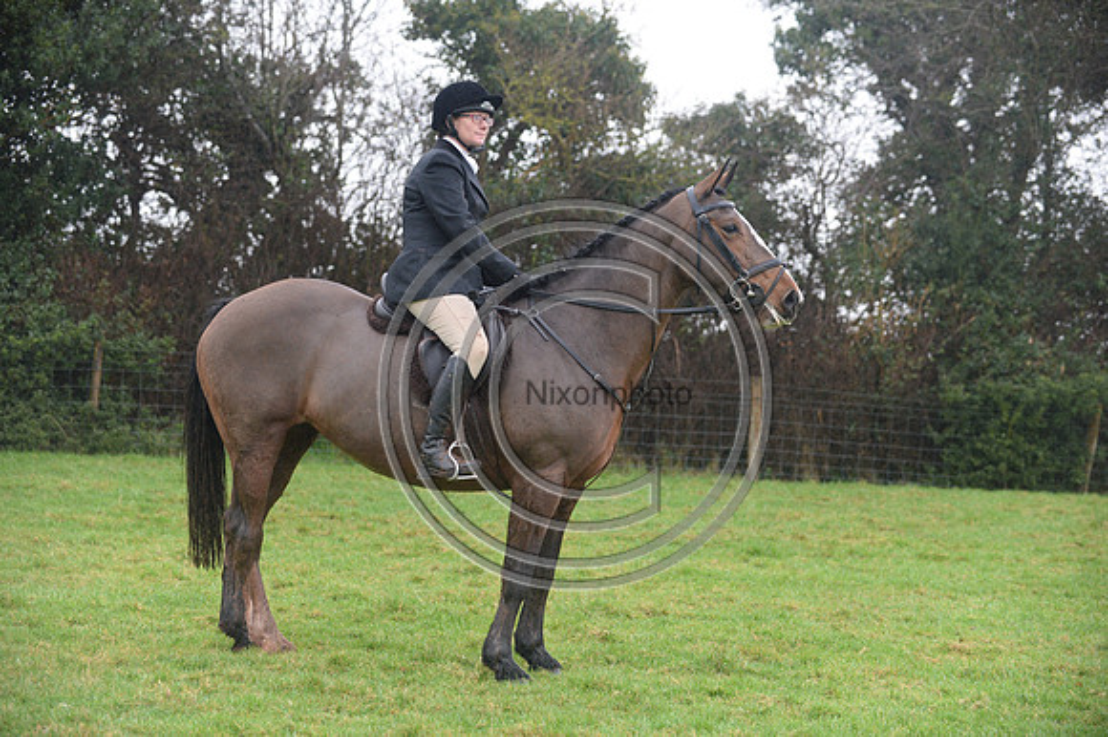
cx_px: 554
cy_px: 368
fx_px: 2645
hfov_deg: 23.7
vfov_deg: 15.9
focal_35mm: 86
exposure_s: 1/800
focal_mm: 86
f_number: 3.2
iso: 1600
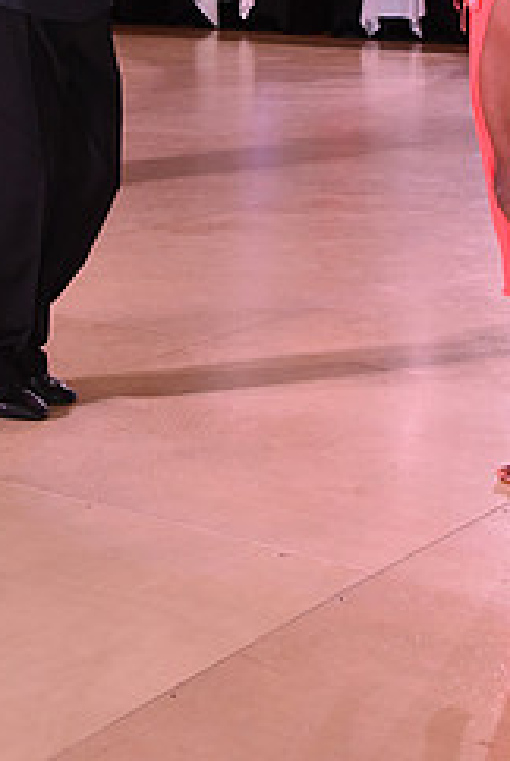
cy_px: -138
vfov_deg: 20.9
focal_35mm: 91
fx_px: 1928
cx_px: 238
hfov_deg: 15.1
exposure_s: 1/320
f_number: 6.3
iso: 2500
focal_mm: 38
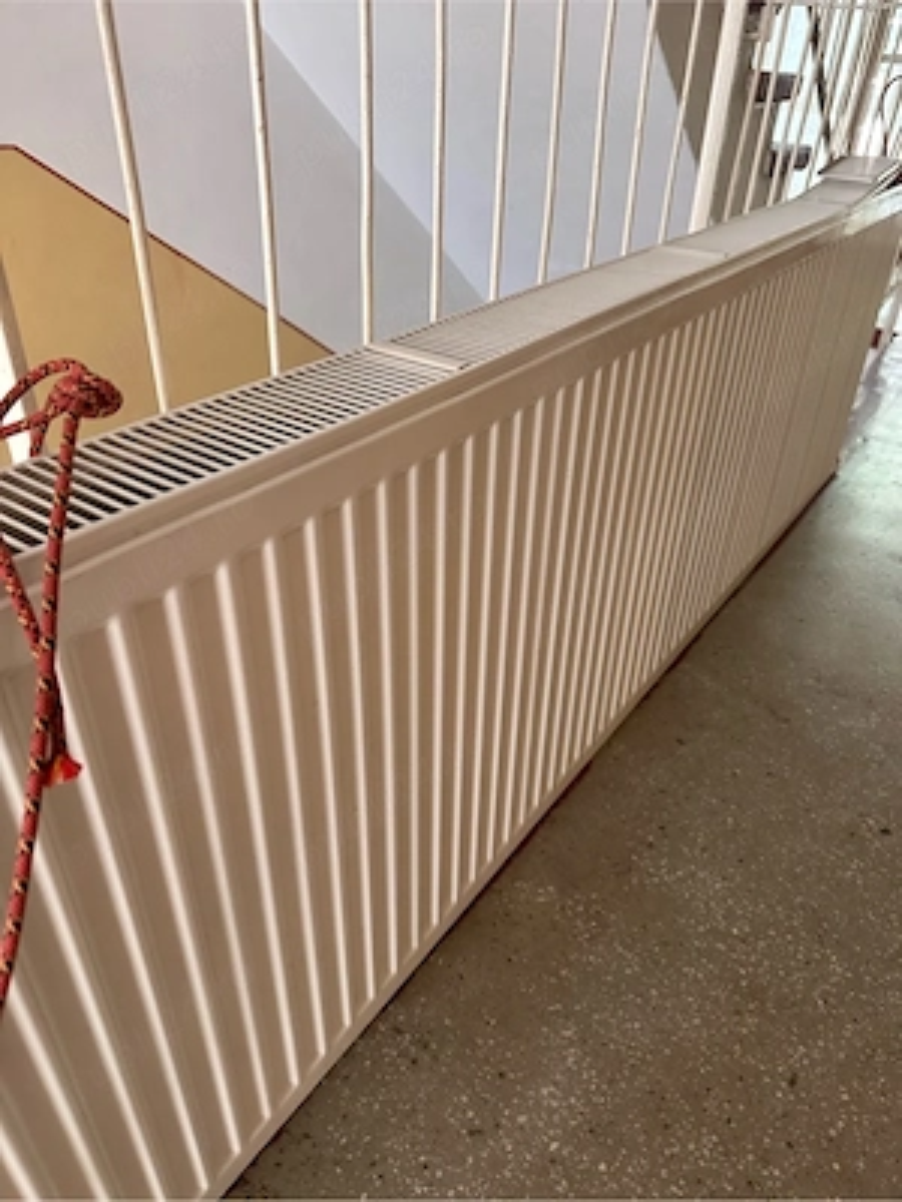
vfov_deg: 71.6
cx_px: 451
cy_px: 601
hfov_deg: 56.8
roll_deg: -4.4
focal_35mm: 24
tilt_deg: -33.9
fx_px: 834
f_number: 1.78
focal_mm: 6.86
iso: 800
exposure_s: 1/60
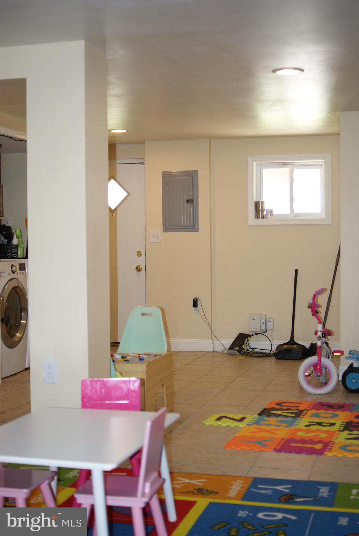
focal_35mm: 52
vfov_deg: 37.8
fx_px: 783
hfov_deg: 25.8
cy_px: 268
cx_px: 180
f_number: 2
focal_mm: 35
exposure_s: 1/80
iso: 250
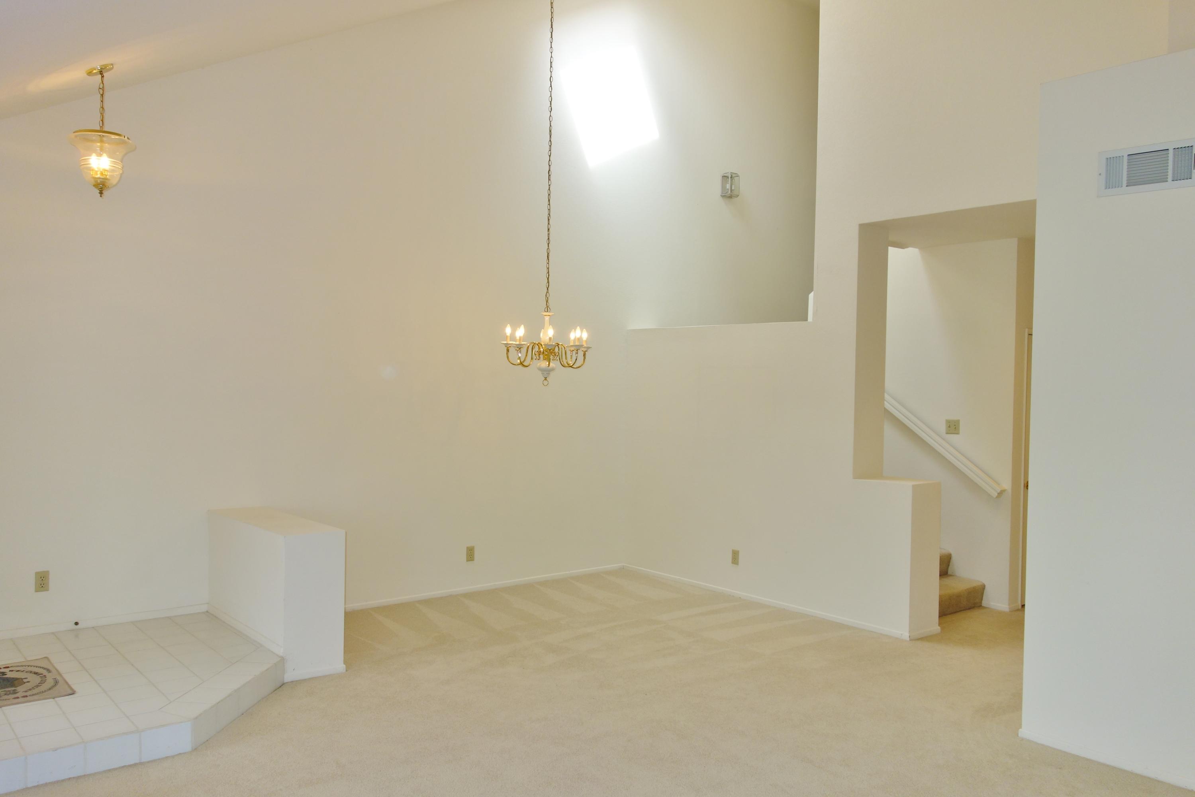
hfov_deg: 65.5
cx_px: 598
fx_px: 929
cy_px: 398
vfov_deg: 46.4
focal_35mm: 28
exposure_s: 1/125
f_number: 2
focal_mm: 10.4
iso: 160
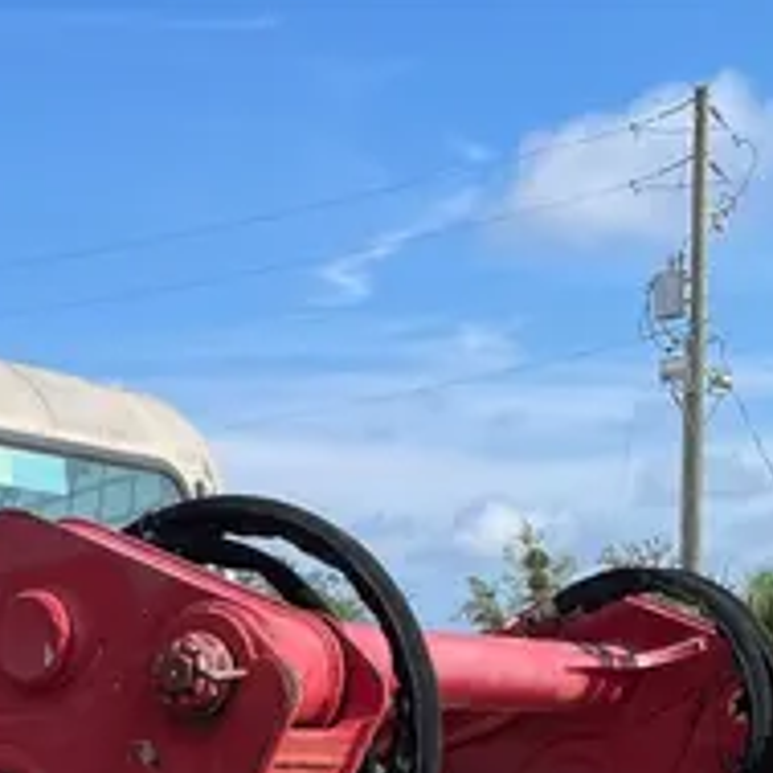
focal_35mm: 89
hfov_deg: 18.8
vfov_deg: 17.7
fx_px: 2249
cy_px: 1123
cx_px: -74
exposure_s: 1/2304
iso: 32
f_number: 1.6
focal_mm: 4.2
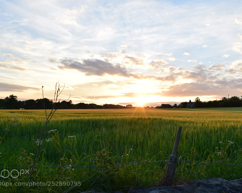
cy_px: 98
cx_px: 133
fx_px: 251
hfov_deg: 51.5
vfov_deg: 42.2
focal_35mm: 35
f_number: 10
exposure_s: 1/250
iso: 400
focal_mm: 20
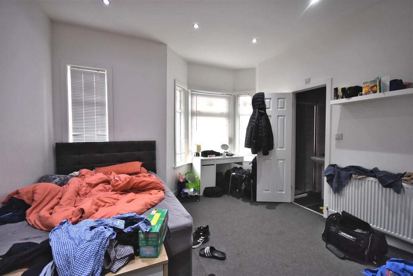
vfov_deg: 77.3
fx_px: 172
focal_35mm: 15
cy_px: 138
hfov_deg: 100.4
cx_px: 206
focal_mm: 10
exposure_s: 1/60
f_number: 4
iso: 800
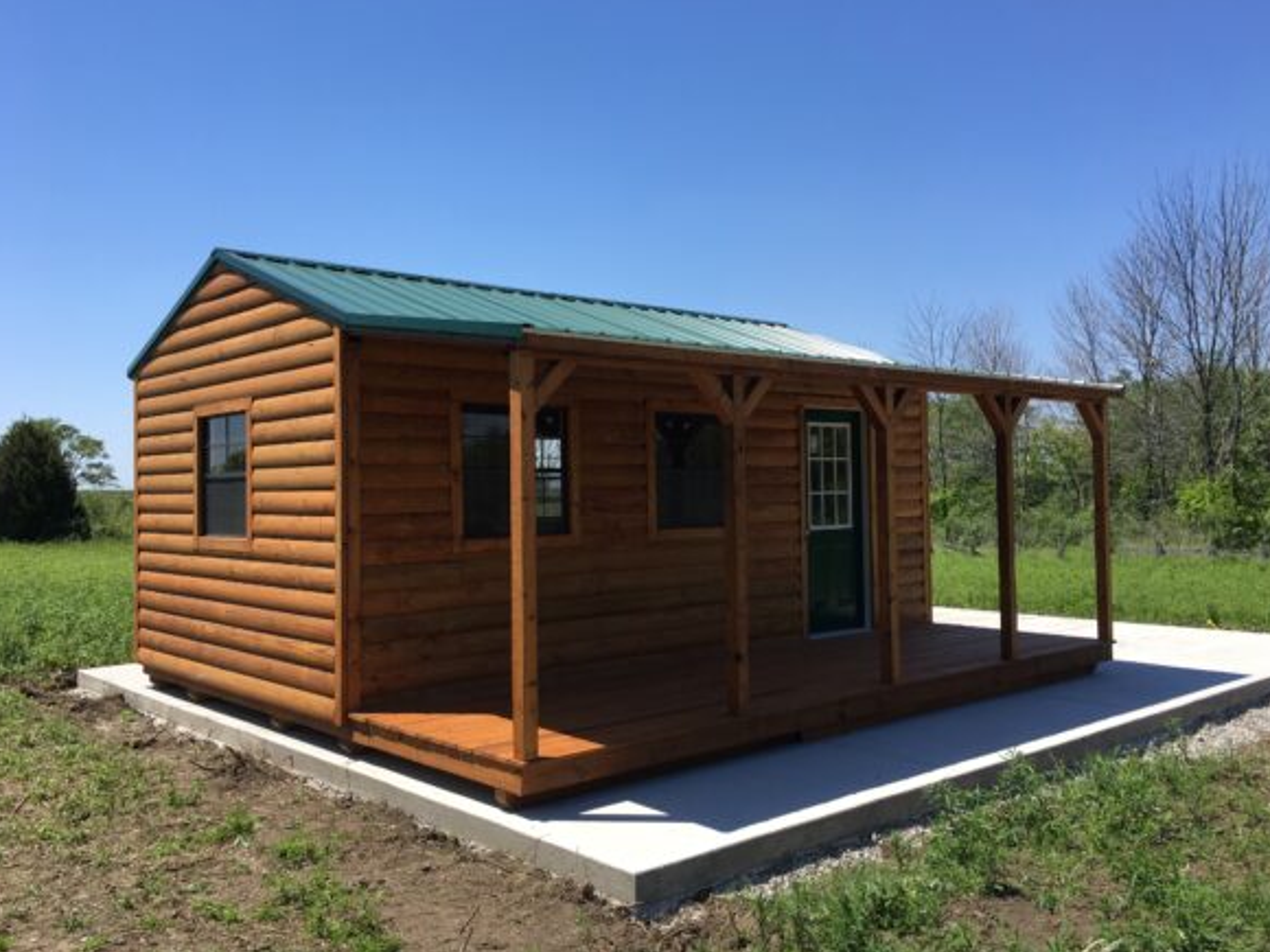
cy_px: 466
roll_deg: +1.4
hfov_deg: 60.0
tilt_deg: +0.0
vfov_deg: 46.8
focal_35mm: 30
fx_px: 1101
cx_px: 637
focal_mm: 4.15
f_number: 2.2
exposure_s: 1/1040
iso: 25
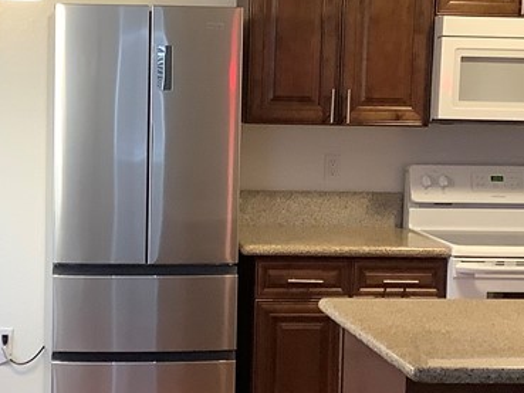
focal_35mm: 86
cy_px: 189
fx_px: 1302
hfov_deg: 22.5
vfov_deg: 17.2
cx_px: 125
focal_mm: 3.3
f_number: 2.4
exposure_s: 1/60
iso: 160
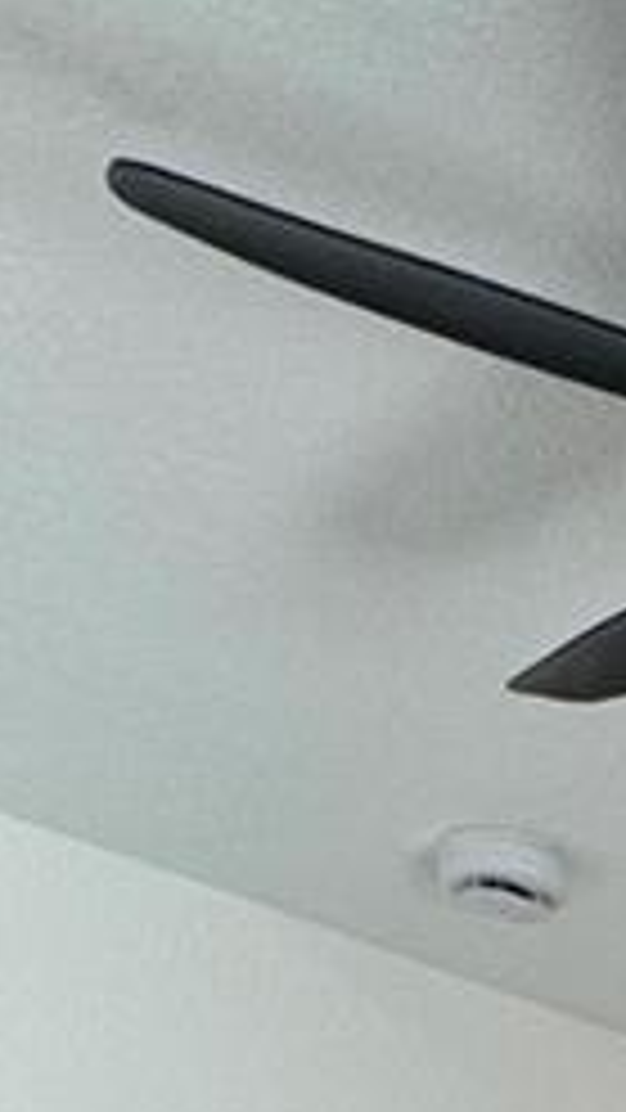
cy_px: 2544
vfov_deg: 16.1
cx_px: 1302
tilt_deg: -18.1
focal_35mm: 74
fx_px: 2183
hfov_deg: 13.6
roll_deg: -3.0
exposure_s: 1/120
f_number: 2.2
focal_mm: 2.22
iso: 80
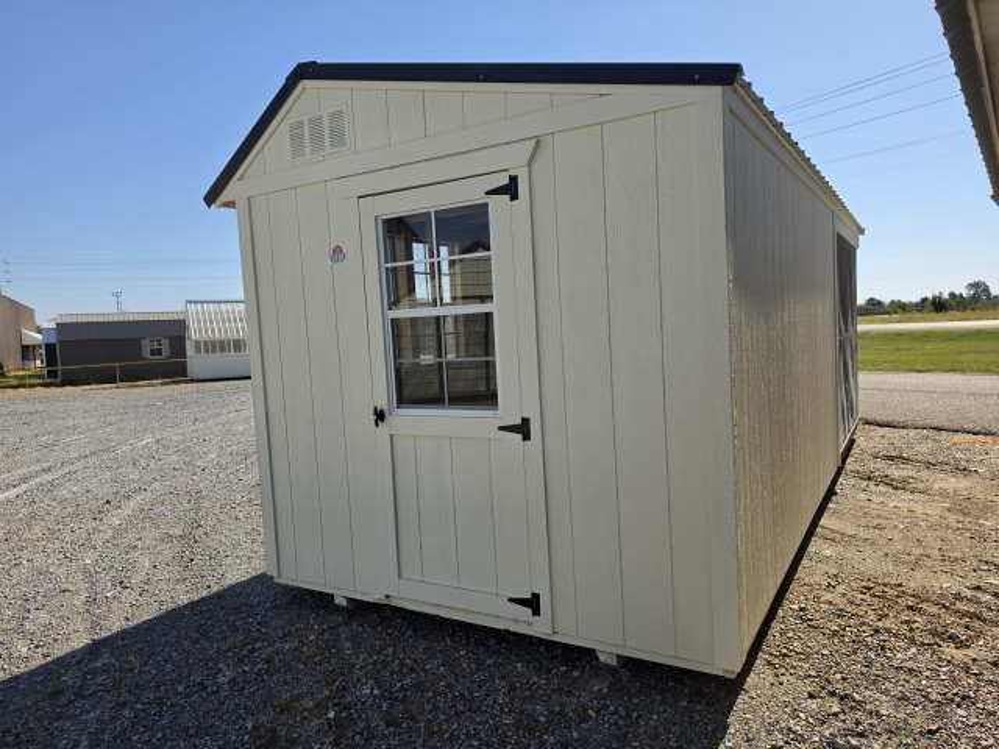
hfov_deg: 73.9
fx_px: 664
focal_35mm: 23
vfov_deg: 58.9
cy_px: 374
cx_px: 500
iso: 50
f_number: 1.4
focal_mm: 6.5
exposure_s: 1/7939
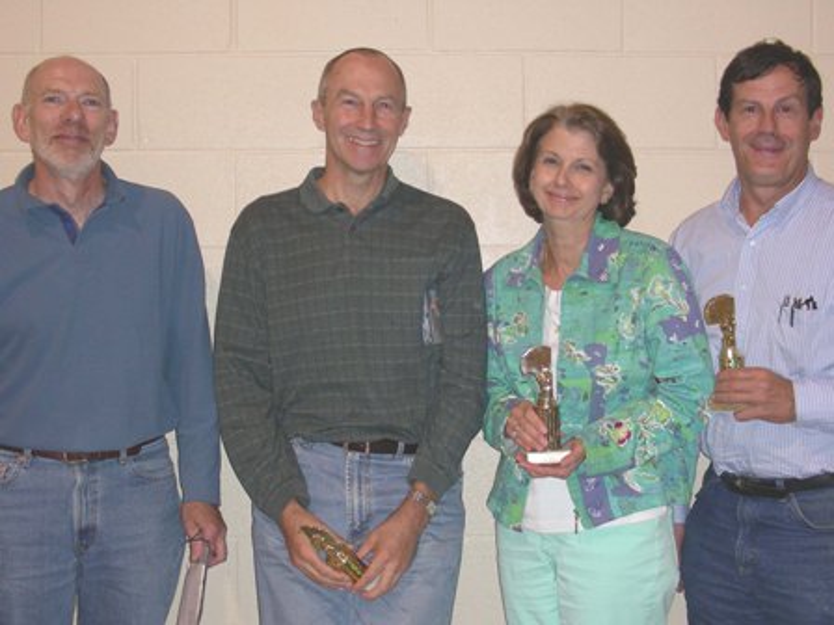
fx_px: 1156
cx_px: 417
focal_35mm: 48
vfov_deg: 30.3
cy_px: 312
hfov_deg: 39.7
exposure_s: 1/60.1
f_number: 3.5
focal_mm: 8
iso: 100
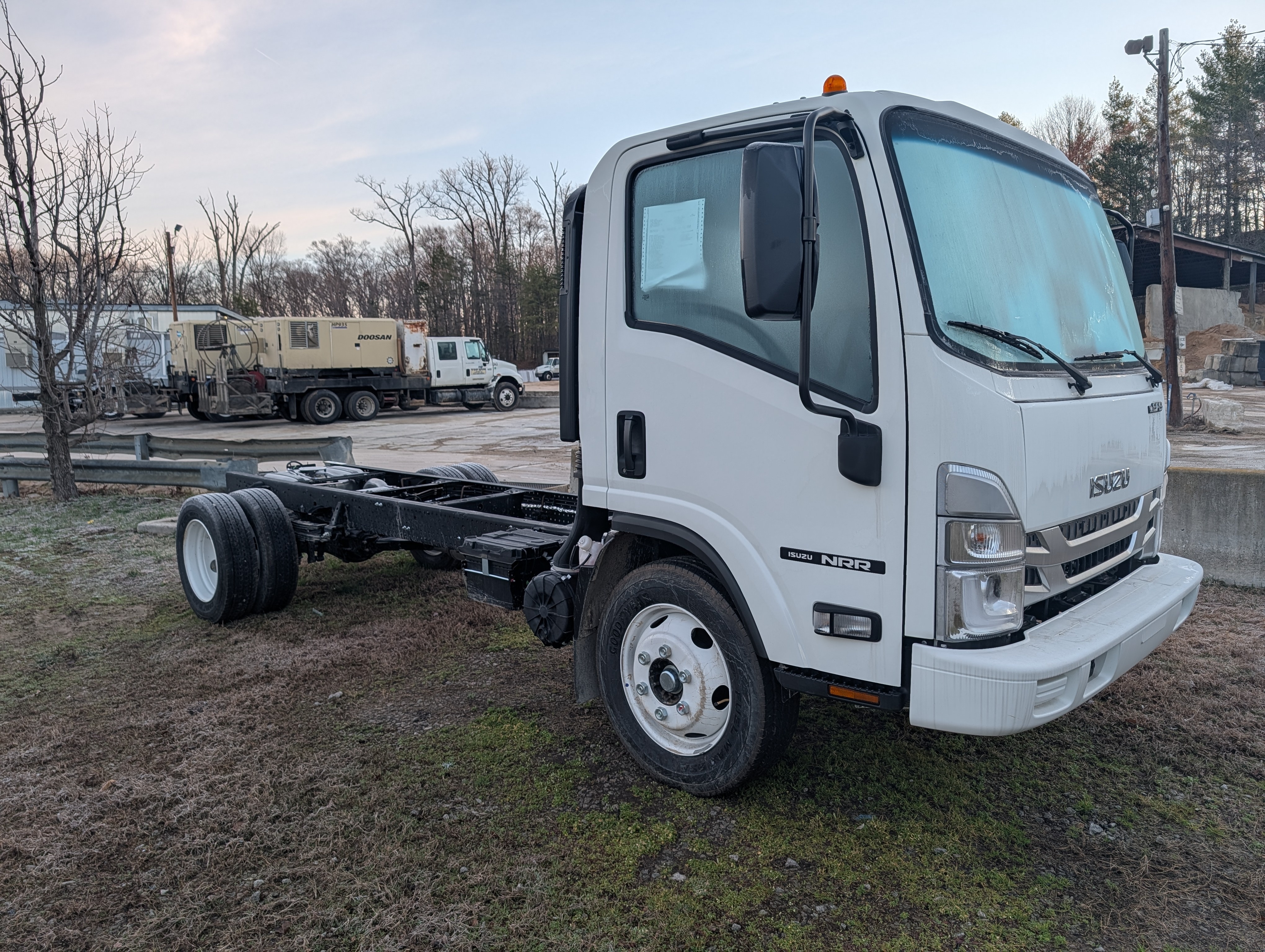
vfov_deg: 56.9
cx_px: 632
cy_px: 476
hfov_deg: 71.5
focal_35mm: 24
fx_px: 878
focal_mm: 6.9
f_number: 1.68
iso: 19
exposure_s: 1/351
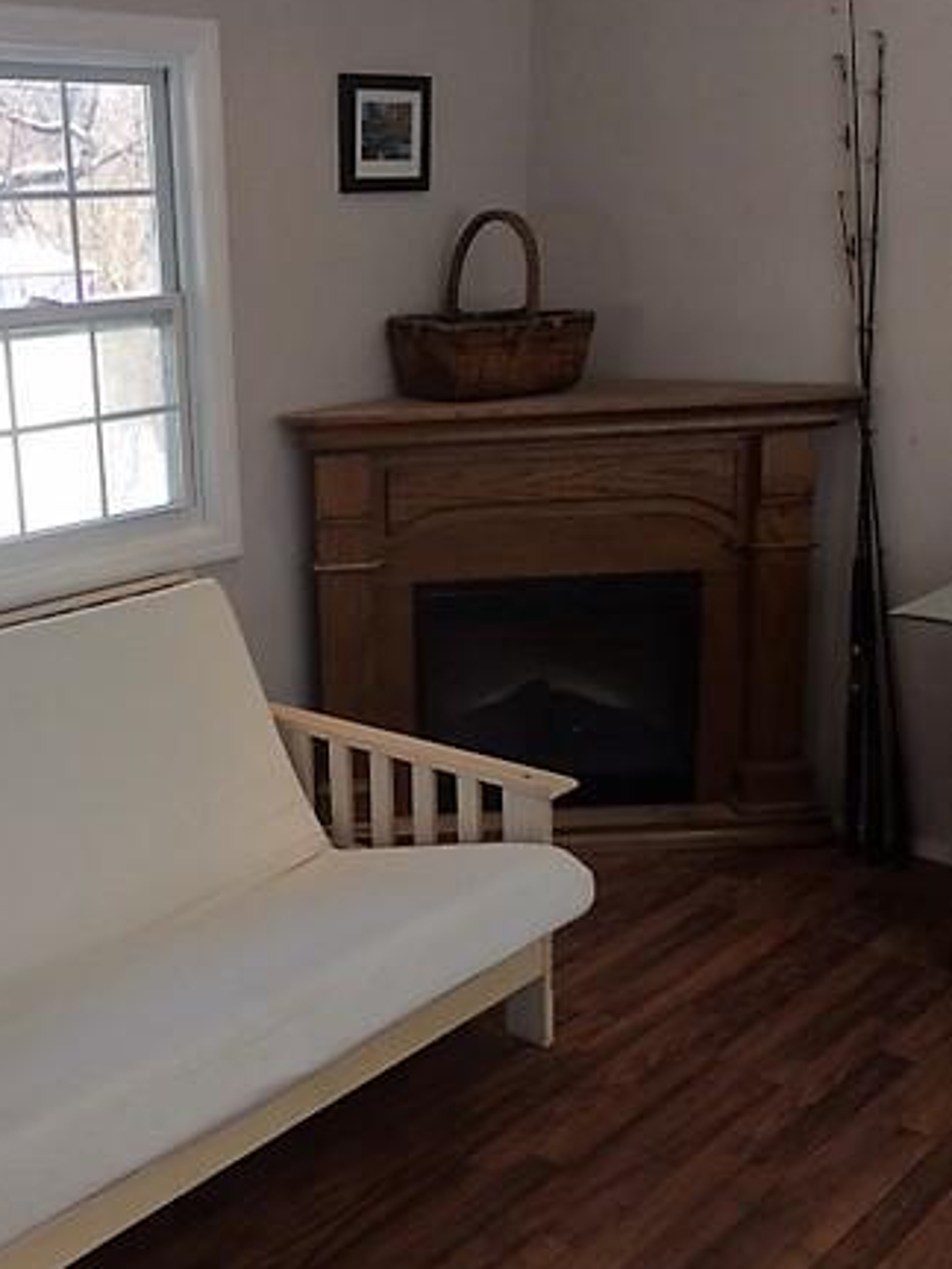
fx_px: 1577
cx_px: 267
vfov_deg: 43.8
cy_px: 684
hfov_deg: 33.1
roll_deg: +1.5
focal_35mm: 43
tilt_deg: -16.9
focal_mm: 4.15
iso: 40
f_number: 2.2
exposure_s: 1/120
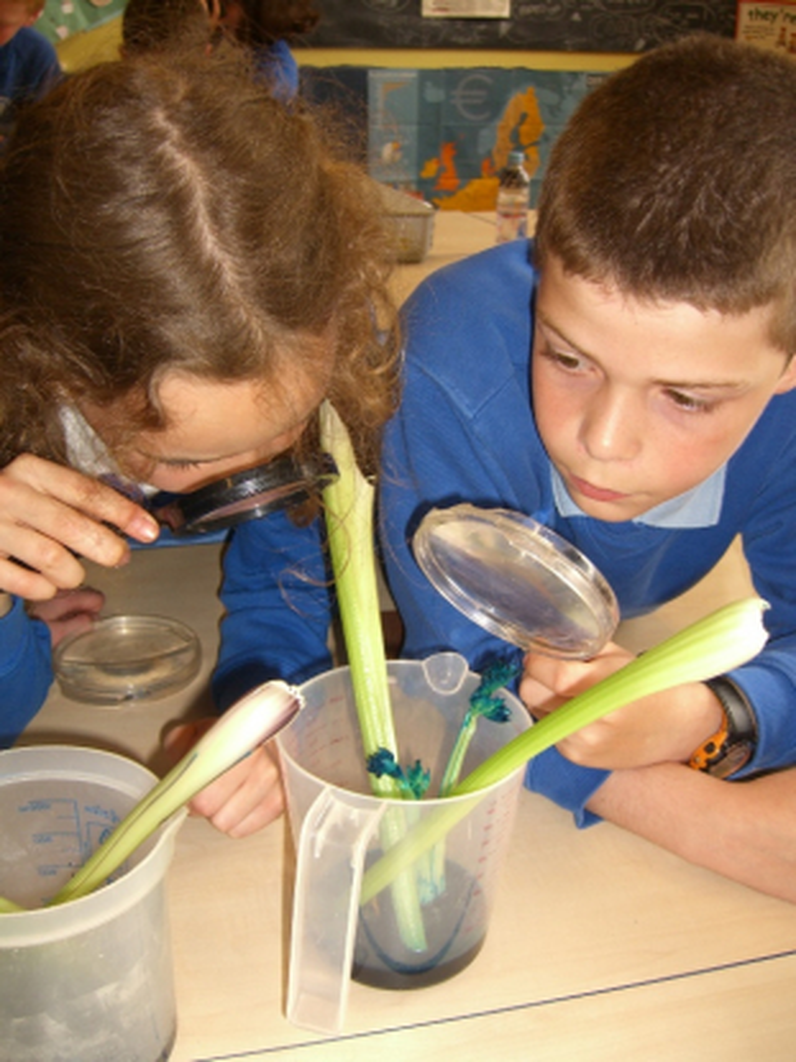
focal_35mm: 38
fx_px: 1166
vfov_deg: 49.0
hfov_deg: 37.7
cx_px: 398
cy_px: 531
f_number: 2.8
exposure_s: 1/60
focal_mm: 7.9
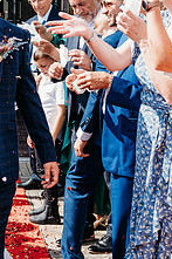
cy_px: 64
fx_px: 754
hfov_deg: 12.6
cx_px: -44
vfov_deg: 19.3
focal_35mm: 105
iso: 280
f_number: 5
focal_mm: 40
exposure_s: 1/800
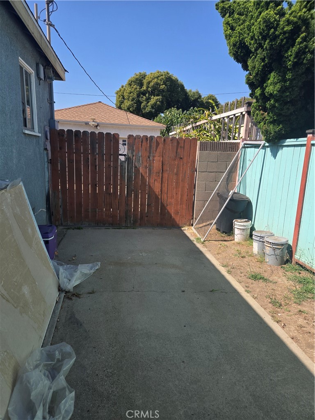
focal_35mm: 23
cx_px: 158
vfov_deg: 73.9
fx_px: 279
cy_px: 210
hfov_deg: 58.9
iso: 64
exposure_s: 1/2921
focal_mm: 5.4
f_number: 1.8
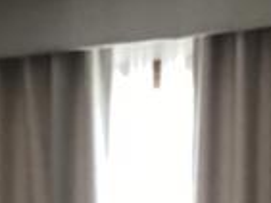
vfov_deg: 9.9
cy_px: 317
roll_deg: +0.4
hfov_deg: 13.1
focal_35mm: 145
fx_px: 1136
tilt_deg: -1.0
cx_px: -81
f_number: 2.4
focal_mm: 3.3
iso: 250
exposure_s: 1/50
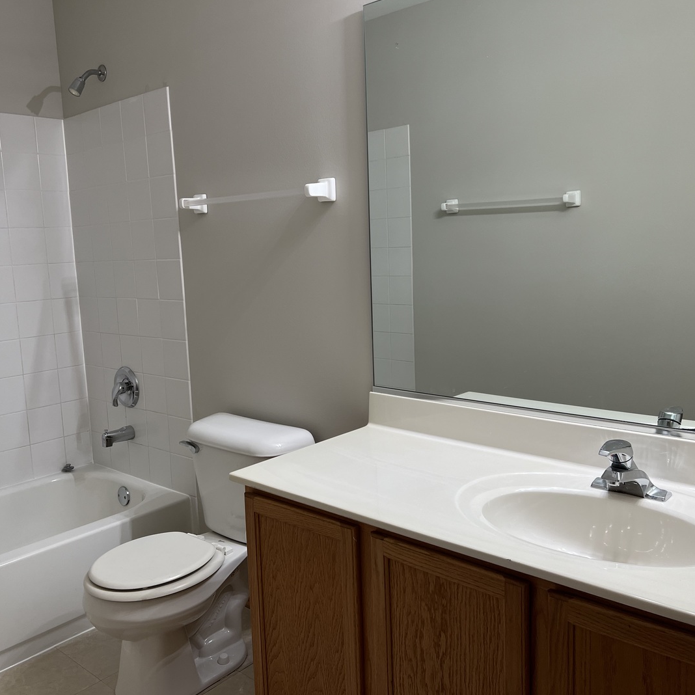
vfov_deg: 52.5
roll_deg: +2.9
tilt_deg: -8.1
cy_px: 349
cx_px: 321
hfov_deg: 52.5
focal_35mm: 31
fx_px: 704
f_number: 1.5
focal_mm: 5.7
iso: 64
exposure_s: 1/60
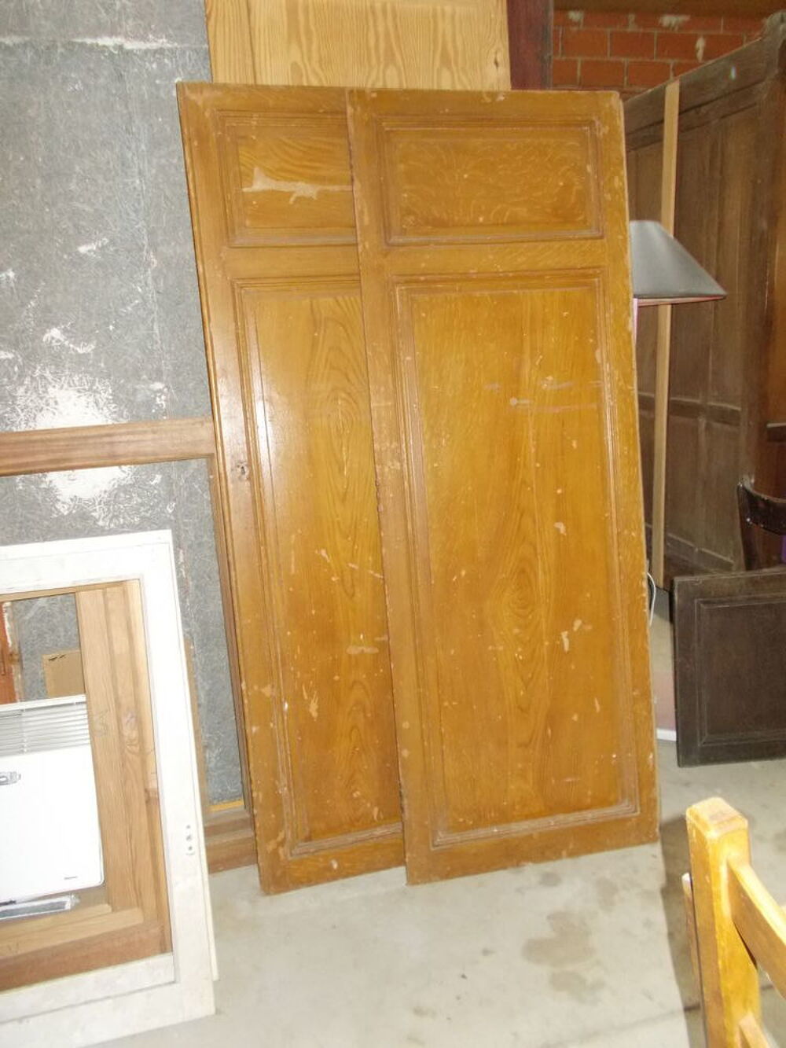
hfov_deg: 53.1
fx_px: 787
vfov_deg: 67.3
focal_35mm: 26
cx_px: 393
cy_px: 524
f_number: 3.2
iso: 360
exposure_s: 1/25
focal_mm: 4.6
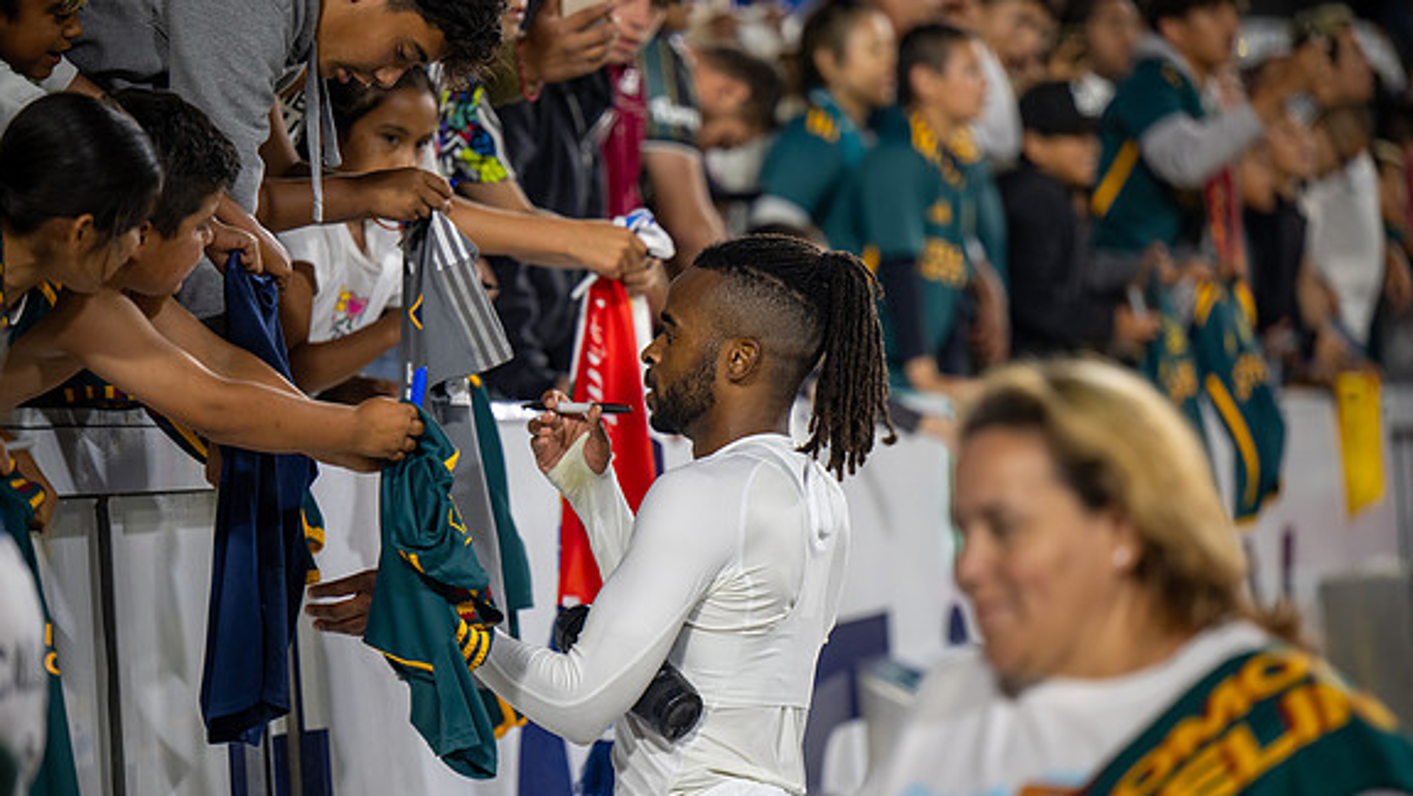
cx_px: 708
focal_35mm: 169
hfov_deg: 12.7
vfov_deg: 7.2
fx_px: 6335
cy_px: 431
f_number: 2.8
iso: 560
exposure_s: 1/200
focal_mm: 160
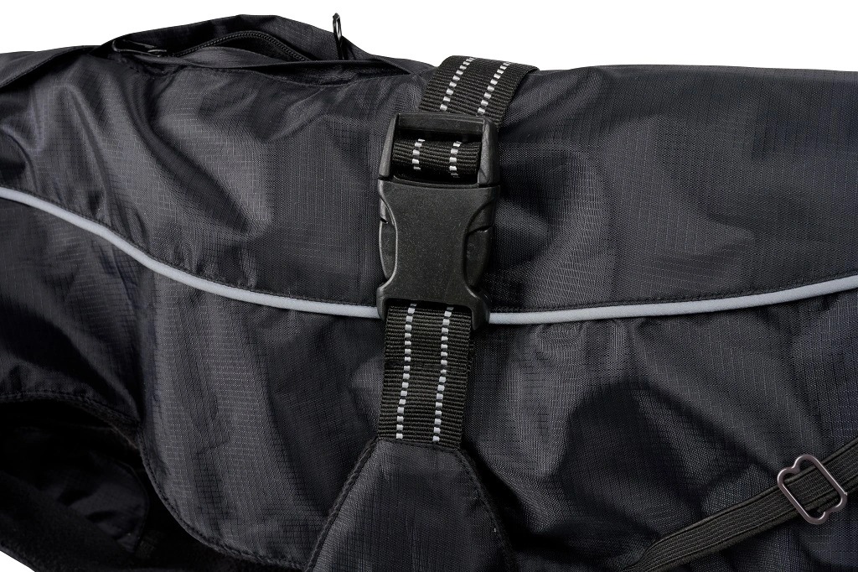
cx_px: 429
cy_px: 286
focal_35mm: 45
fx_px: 1072
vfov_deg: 29.8
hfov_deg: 43.6
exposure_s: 1/125
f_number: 18
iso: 100
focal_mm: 45
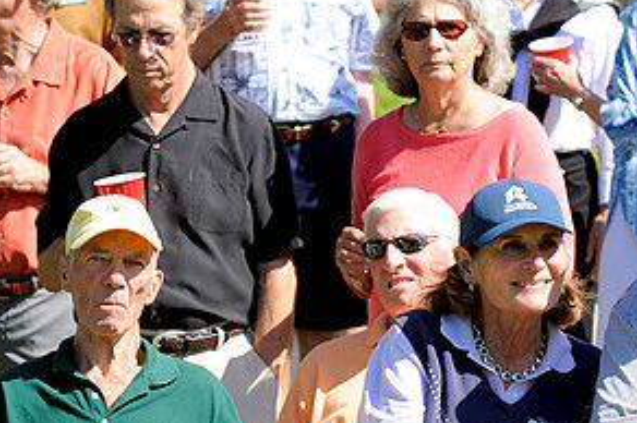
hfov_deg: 5.2
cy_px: 301
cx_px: 159
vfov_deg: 3.5
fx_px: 7017
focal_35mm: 397
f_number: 9
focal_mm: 200
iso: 200
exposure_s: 1/200
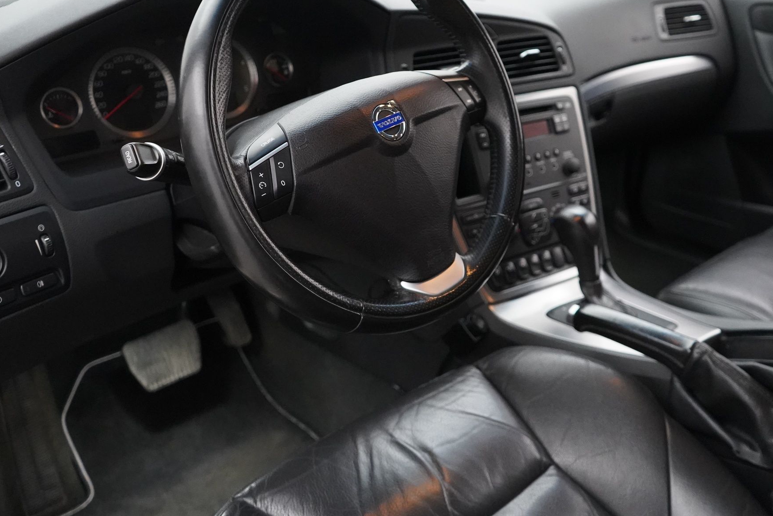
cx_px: 437
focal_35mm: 40
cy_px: 199
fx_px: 859
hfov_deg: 48.3
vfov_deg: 33.3
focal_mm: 28
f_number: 3.5
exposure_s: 1/160
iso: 10000
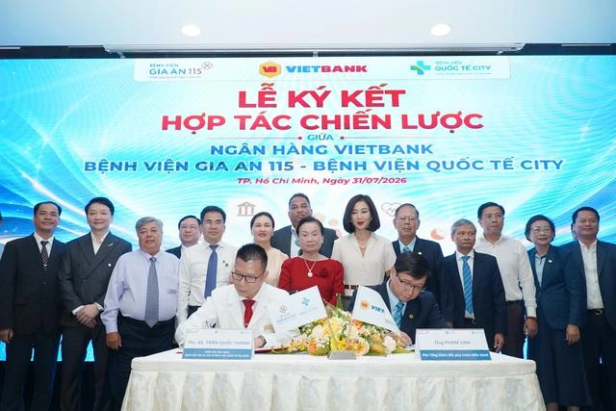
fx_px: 462
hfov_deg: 67.4
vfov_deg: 48.0
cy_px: 206
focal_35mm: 27
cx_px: 308
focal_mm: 18
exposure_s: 1/200
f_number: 5
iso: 1000
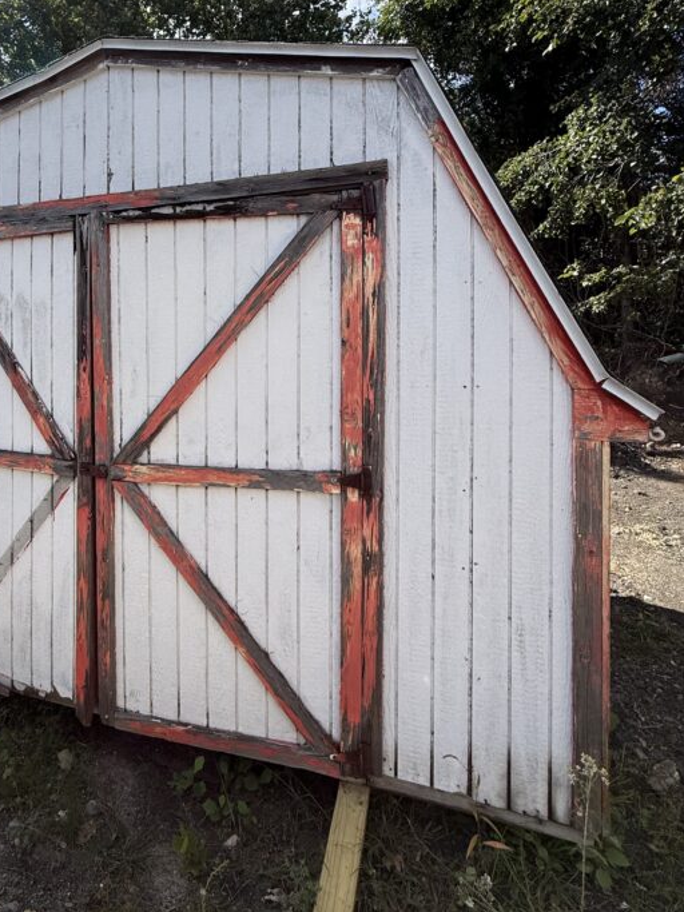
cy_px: 359
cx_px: 216
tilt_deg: -1.0
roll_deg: -0.7
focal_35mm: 21
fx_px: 553
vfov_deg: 78.0
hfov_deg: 61.6
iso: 50
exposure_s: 1/1572
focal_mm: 2.22
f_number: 2.2
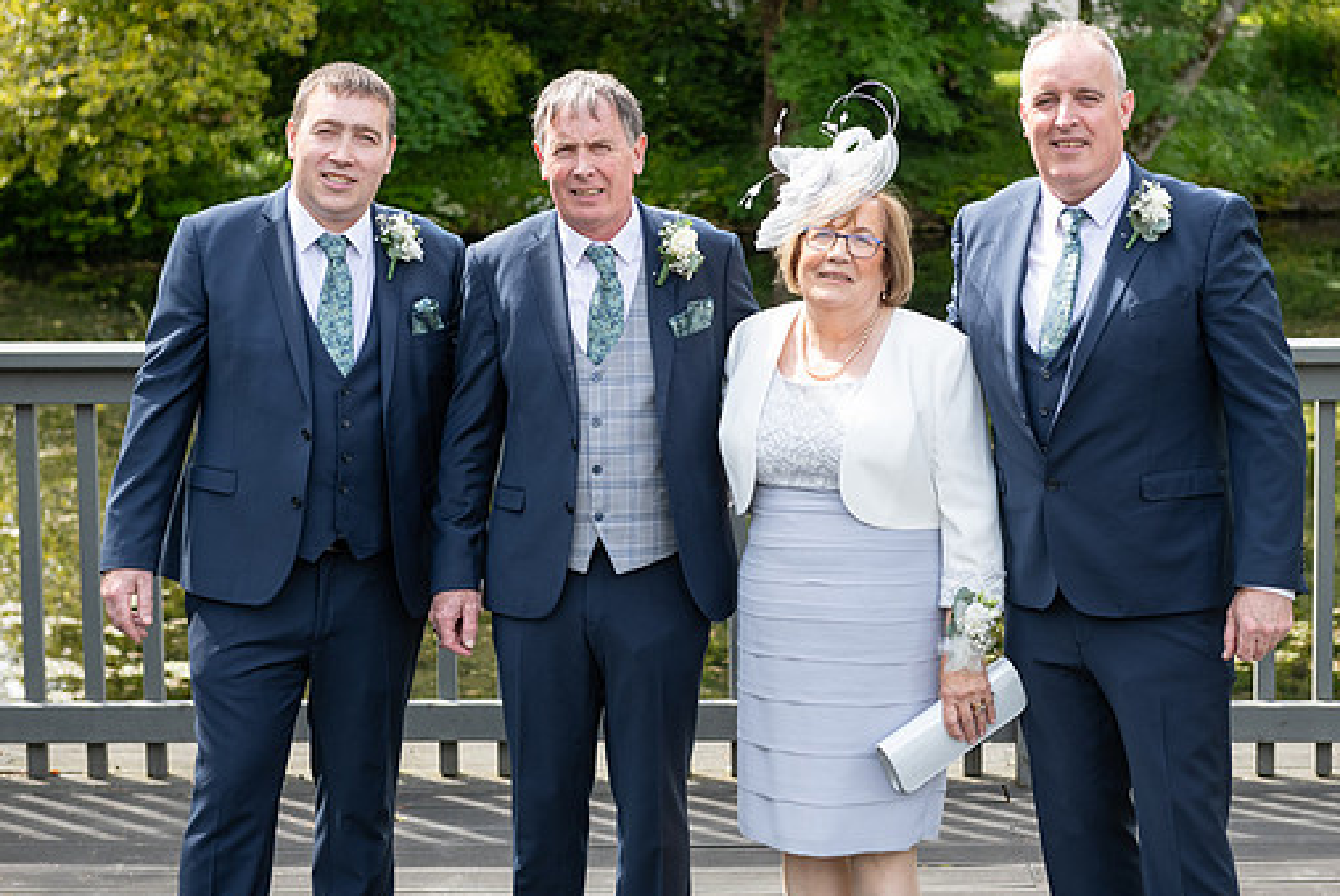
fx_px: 2980
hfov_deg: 25.3
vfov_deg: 17.1
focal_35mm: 80
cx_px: 743
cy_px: 411
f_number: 5.6
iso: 320
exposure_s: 1/400
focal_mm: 70
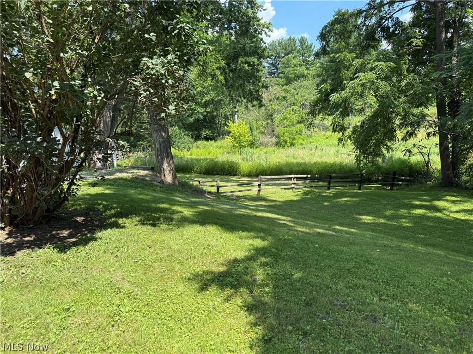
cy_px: 177
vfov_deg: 56.8
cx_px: 236
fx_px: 328
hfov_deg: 71.6
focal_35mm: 24
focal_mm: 6.76
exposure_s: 1/1618
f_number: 1.78
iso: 100
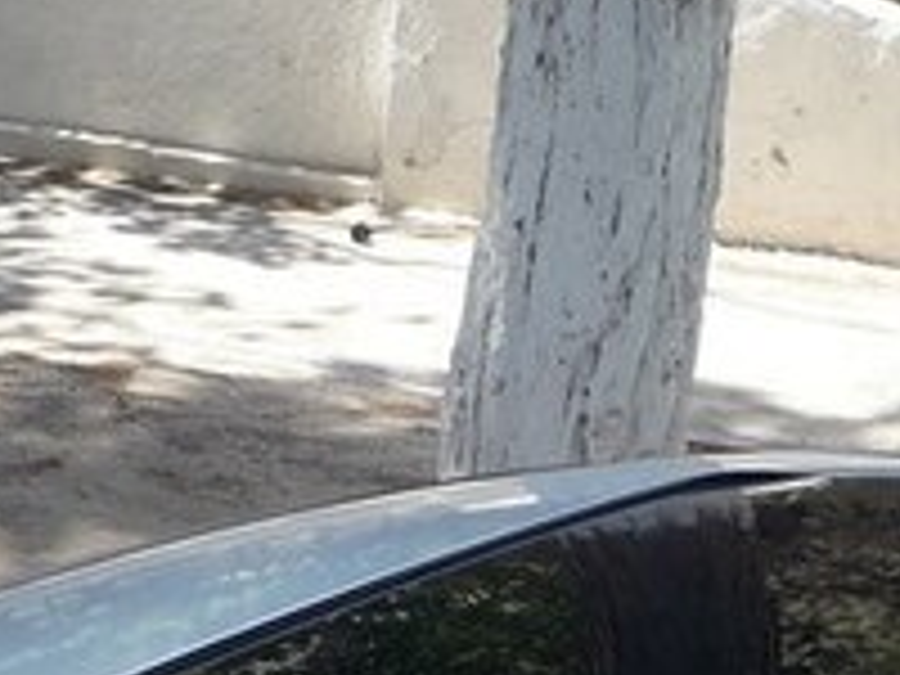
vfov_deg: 15.1
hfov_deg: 22.0
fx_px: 2314
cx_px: 522
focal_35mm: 89
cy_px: 1082
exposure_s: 1/433
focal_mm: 3.6
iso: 40
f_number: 1.9
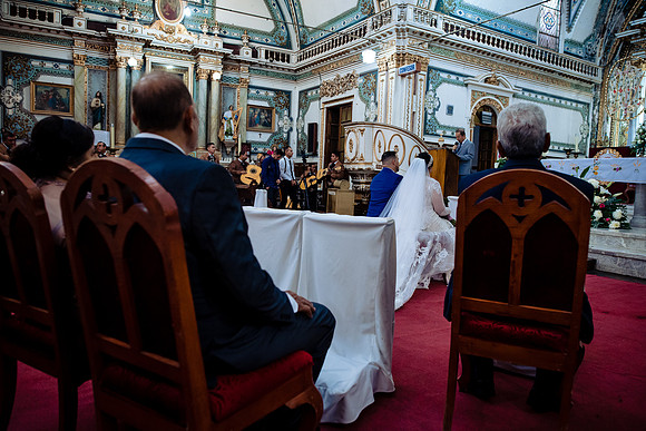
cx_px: 323
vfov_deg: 53.2
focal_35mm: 24
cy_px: 216
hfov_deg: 73.7
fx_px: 431
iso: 1600
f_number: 3.2
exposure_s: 1/100
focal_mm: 24
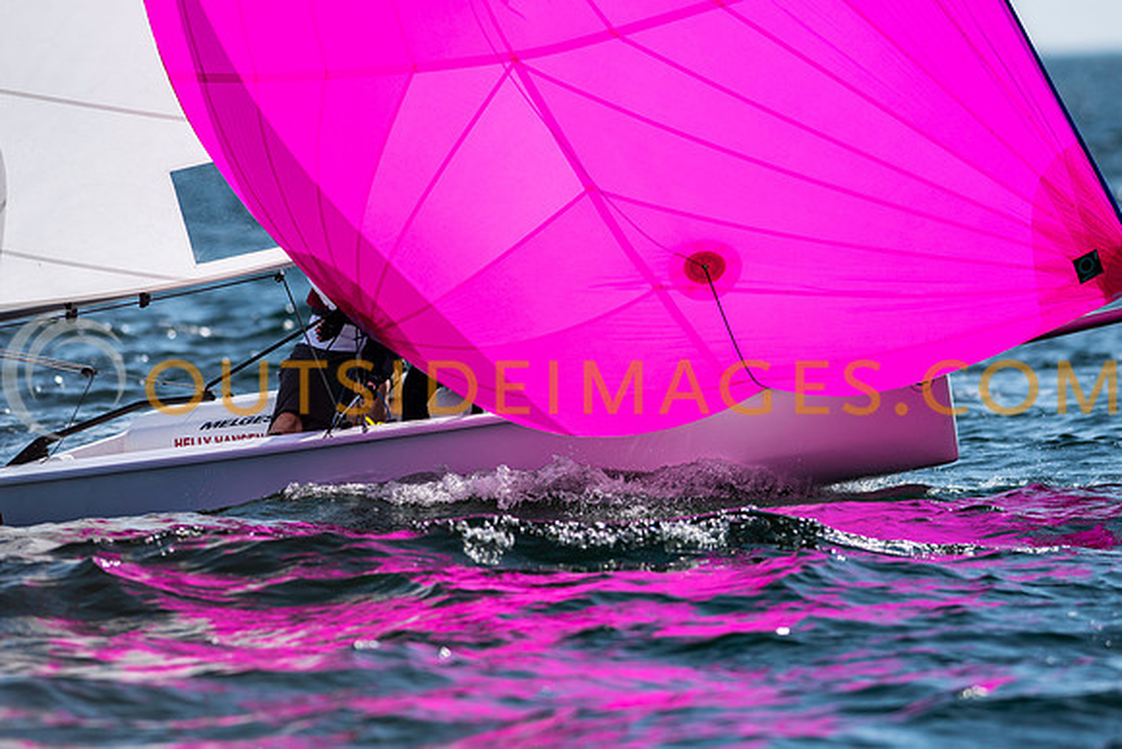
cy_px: 374
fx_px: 14554
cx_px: 561
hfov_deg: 4.4
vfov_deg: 2.9
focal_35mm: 467
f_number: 5
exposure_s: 1/4000
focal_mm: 300
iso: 200
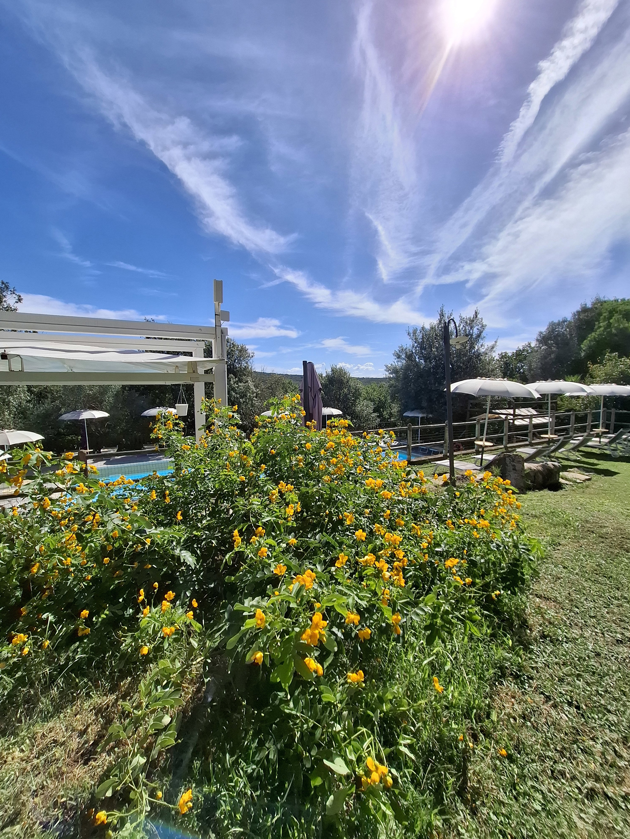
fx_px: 315
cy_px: 420
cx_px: 315
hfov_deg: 89.9
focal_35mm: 13
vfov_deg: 106.2
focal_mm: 1.74
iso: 40
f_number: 2.2
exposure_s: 1/1931
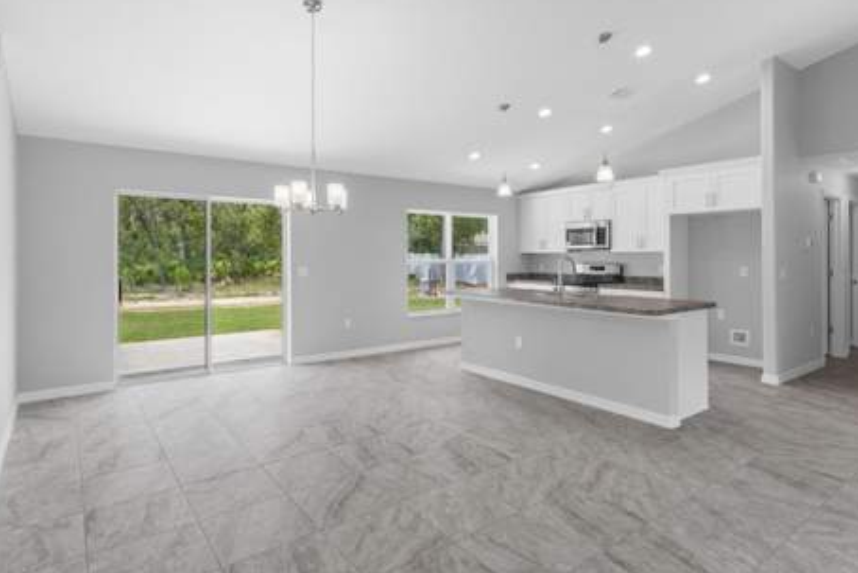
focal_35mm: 19
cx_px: 431
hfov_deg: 86.9
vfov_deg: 64.6
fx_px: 453
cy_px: 275
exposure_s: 1/6
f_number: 8
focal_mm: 12
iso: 320
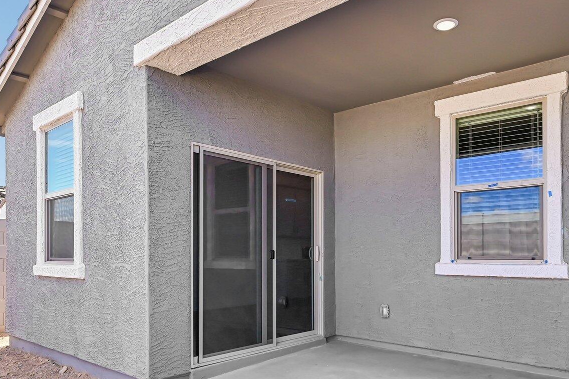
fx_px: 426
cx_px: 344
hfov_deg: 66.7
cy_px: 254
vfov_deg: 47.1
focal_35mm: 27
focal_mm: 15
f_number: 8
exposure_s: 1/160
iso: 200
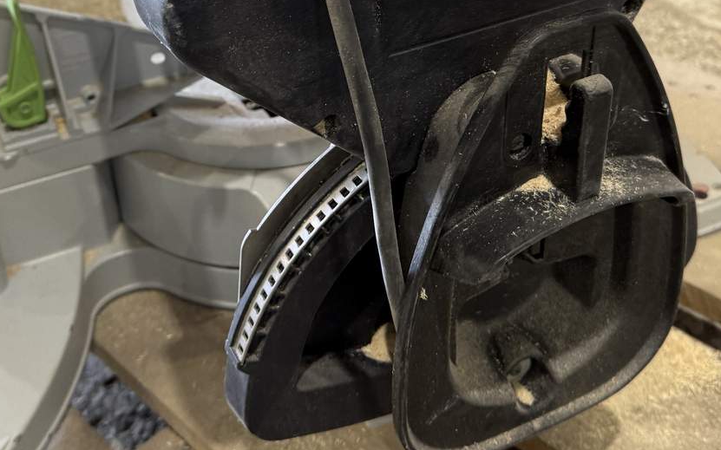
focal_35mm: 49
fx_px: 963
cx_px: 298
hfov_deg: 40.9
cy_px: 98
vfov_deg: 25.9
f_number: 1.78
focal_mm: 6.76
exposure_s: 1/116
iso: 200
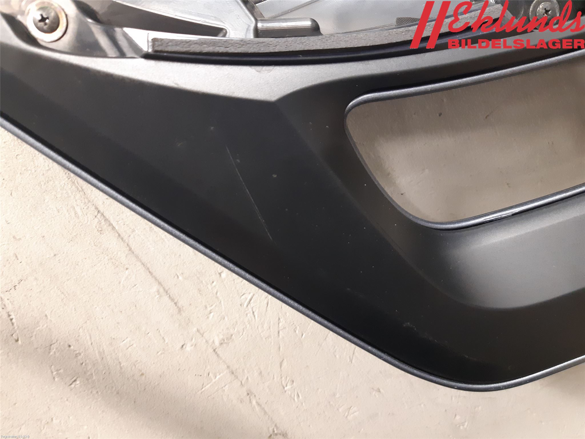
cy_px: 220
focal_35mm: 26
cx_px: 292
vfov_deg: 53.1
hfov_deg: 67.3
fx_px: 439
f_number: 1.7
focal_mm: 3.93
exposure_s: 1/25
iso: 320
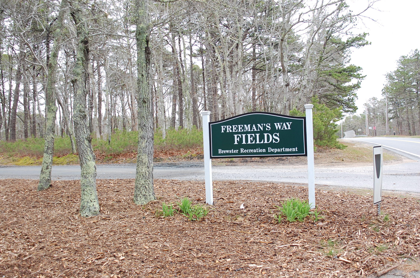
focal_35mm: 36
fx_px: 419
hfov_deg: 53.2
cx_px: 210
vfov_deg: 36.7
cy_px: 139
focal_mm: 24
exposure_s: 1/125
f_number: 5.6
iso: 200
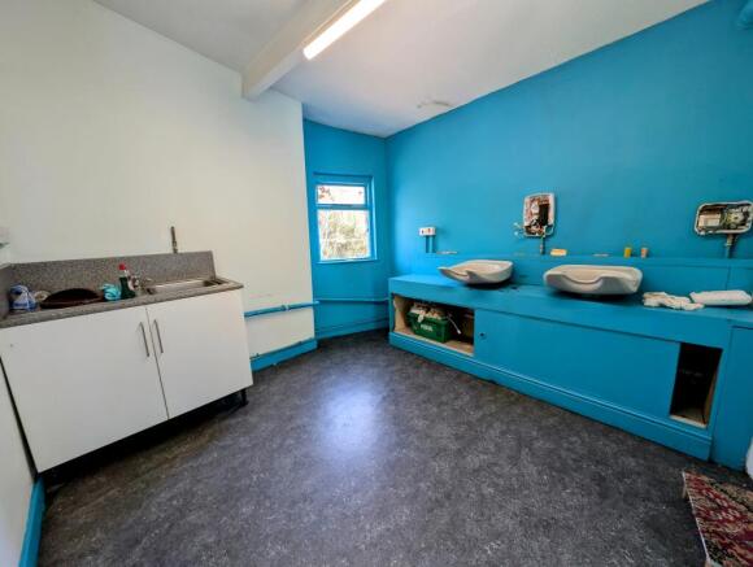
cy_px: 284
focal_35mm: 12
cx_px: 376
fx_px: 261
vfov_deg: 94.7
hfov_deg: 110.4
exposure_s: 1/41
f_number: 1.95
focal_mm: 2.23
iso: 51
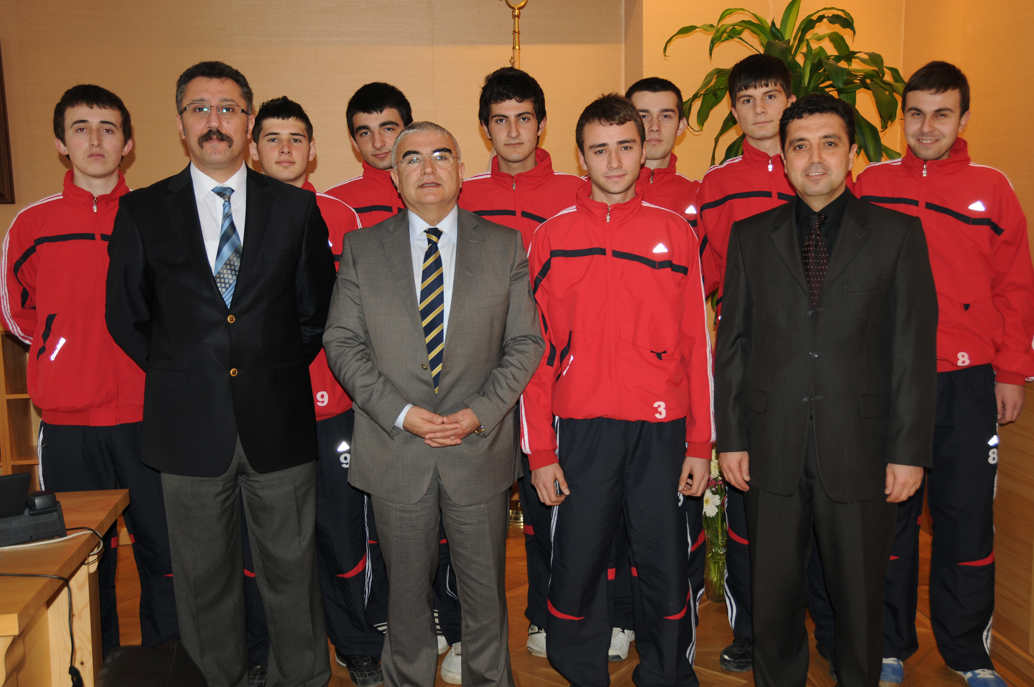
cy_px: 344
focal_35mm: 39
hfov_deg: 49.6
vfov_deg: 34.1
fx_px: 1119
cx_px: 517
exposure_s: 1/60
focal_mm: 26
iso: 200
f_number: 3.8
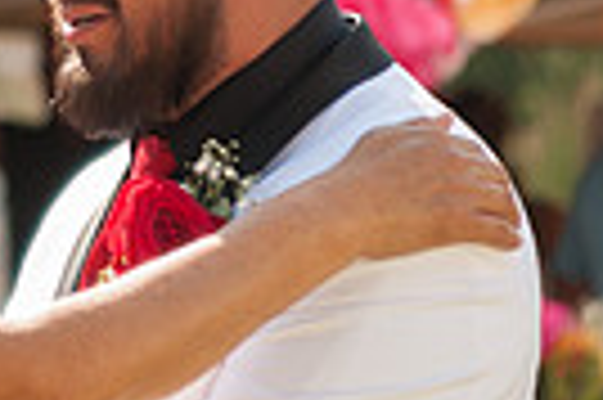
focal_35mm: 325
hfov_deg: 6.3
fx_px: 5437
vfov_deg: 4.2
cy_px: 94
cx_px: -27
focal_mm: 75
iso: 200
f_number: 2.8
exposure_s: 1/2000
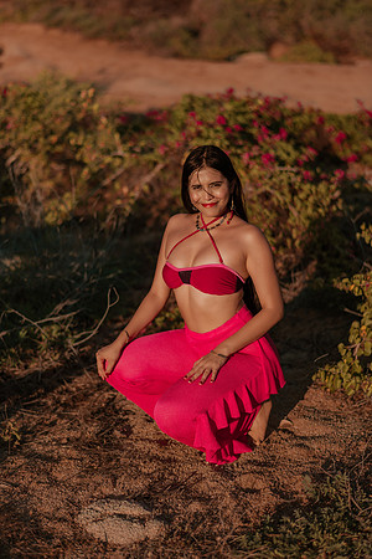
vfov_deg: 34.5
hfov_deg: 23.4
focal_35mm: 58
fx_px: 899
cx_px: 186
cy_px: 280
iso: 50
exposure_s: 1/5000
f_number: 1.8
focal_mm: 58
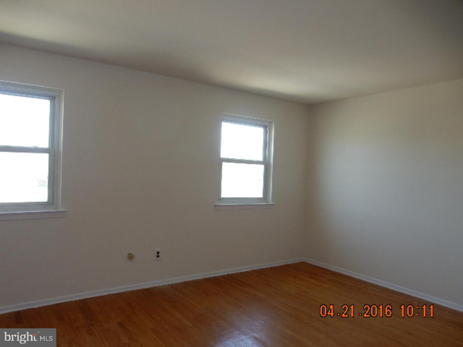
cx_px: 232
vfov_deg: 54.9
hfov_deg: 69.4
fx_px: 334
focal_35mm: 25
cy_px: 174
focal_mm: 4.5
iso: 125
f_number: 3.7
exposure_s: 1/50
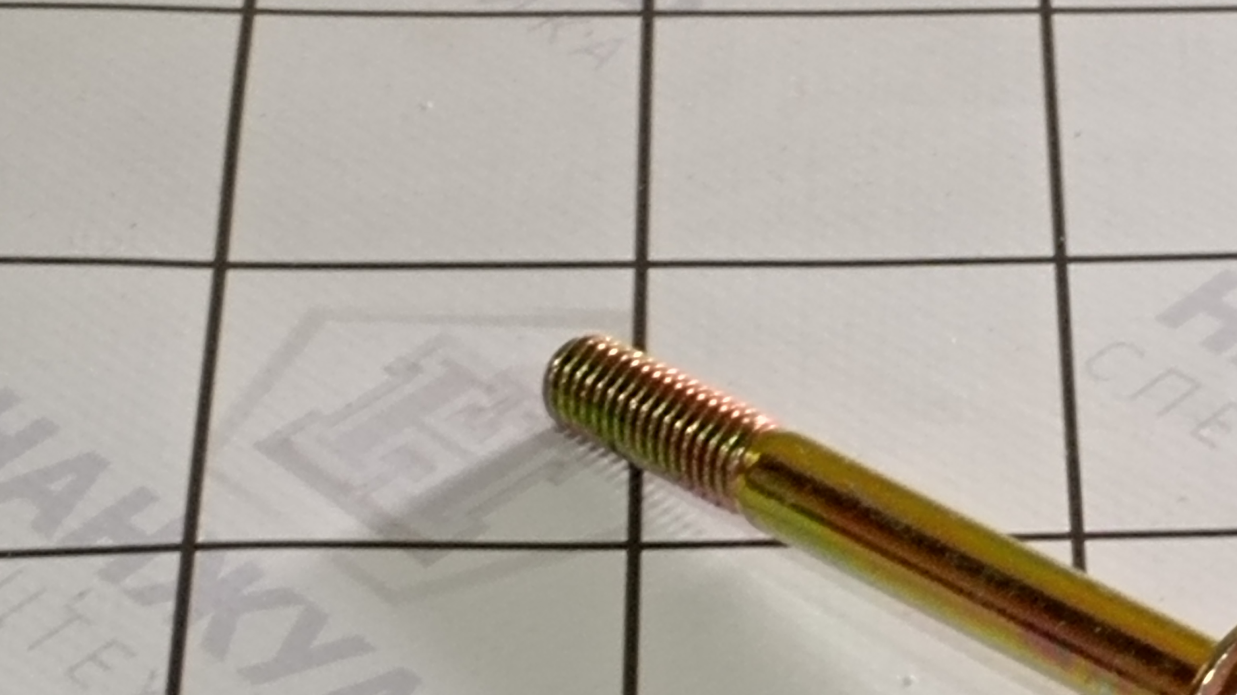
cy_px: 542
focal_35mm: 174
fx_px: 5707
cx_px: 942
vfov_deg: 7.0
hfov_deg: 12.3
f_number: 1.9
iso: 657
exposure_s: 1/33.3
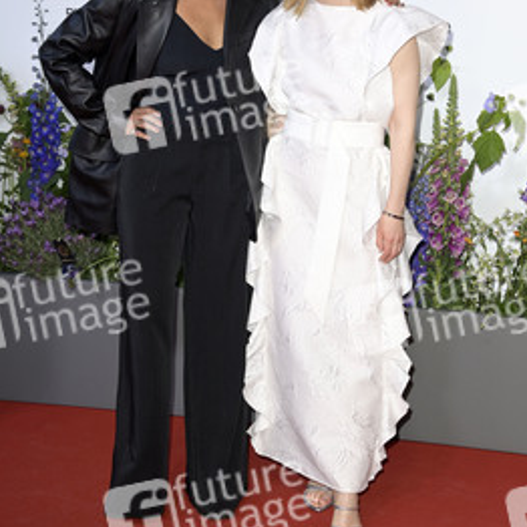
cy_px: 207
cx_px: 266
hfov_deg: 19.7
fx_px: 1516
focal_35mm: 88
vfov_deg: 19.7
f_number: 6.3
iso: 640
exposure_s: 1/250
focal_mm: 68
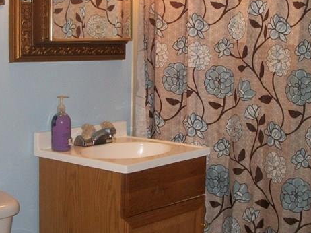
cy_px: 98
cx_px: 175
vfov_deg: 20.7
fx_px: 638
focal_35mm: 71
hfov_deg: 27.4
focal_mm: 5.7
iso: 160
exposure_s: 1/30
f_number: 2.9
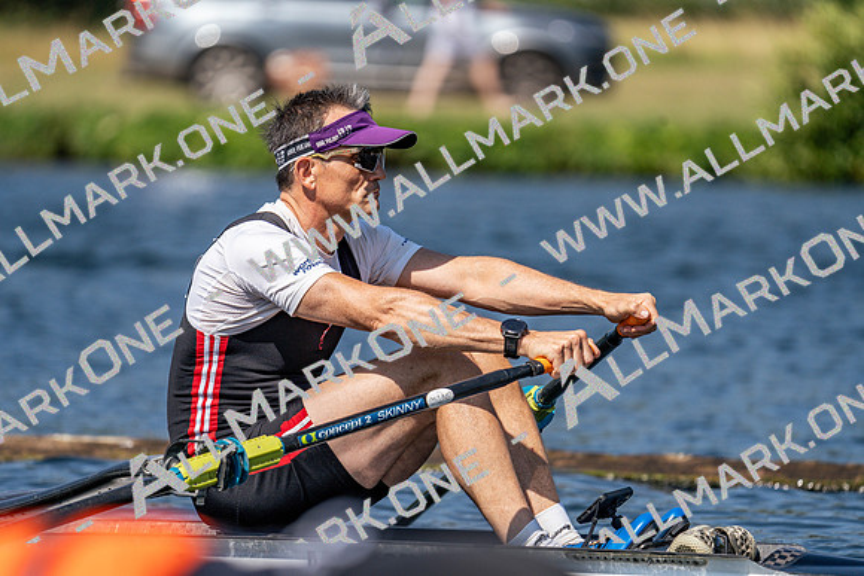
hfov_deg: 4.7
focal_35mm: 437
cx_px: 432
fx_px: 10490
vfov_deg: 3.1
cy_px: 288
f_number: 6.3
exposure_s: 1/2000
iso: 250
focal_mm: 437
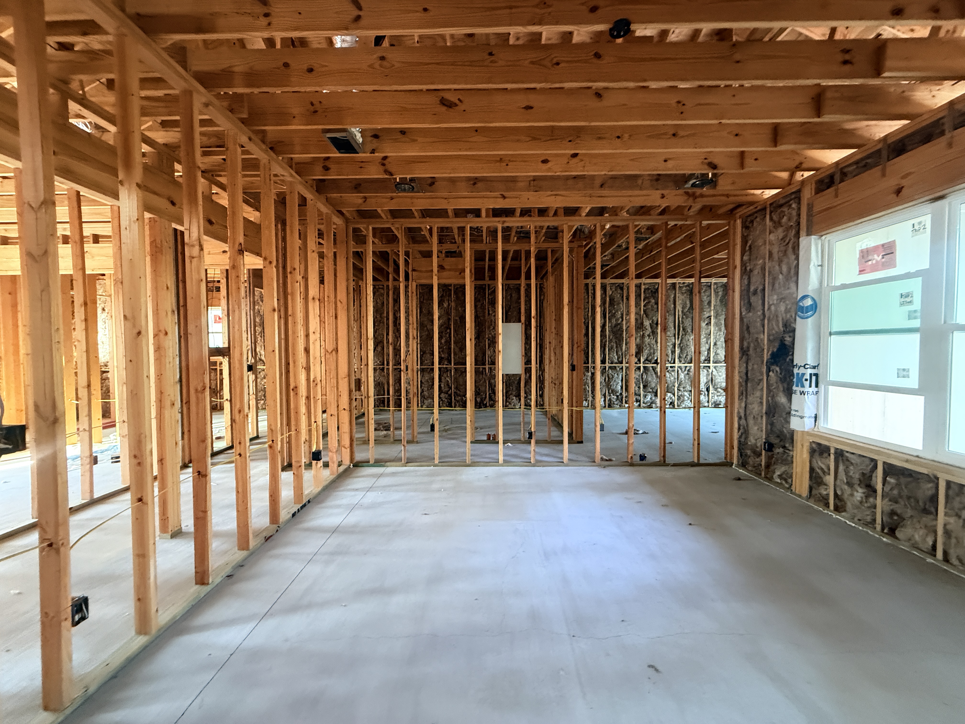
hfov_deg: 102.1
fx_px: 390
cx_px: 482
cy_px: 362
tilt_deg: -2.6
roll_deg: +0.1
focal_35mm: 14
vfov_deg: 85.7
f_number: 2.2
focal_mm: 2.22
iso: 640
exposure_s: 1/60
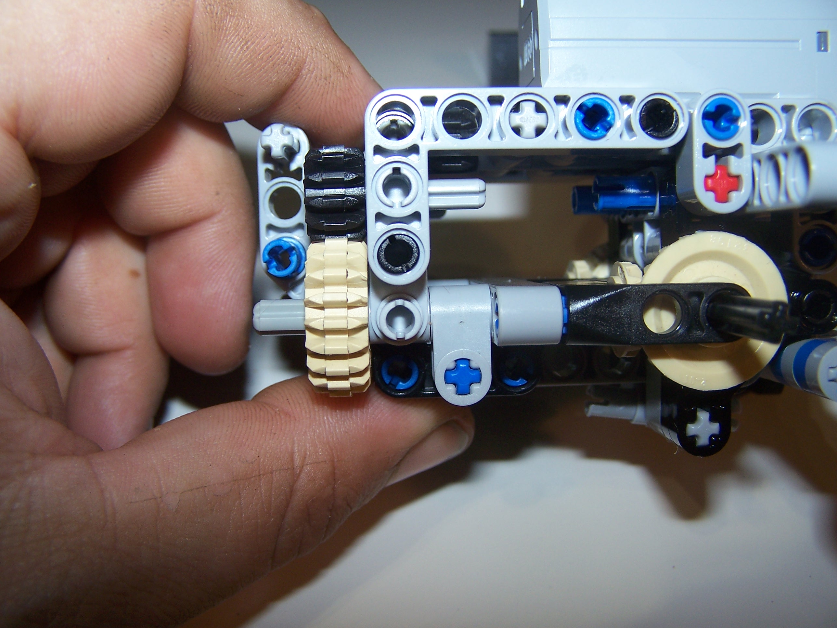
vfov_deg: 37.7
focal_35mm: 38
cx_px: 418
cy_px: 314
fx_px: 919
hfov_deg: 49.0
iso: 80
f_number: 2.8
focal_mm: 6.3
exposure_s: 1/60
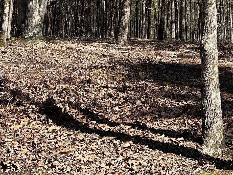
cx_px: 217
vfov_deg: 17.2
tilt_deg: +14.1
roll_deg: -0.1
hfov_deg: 23.7
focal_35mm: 80
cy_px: -58
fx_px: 538
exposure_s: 1/1473
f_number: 1.78
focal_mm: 6.86
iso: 80
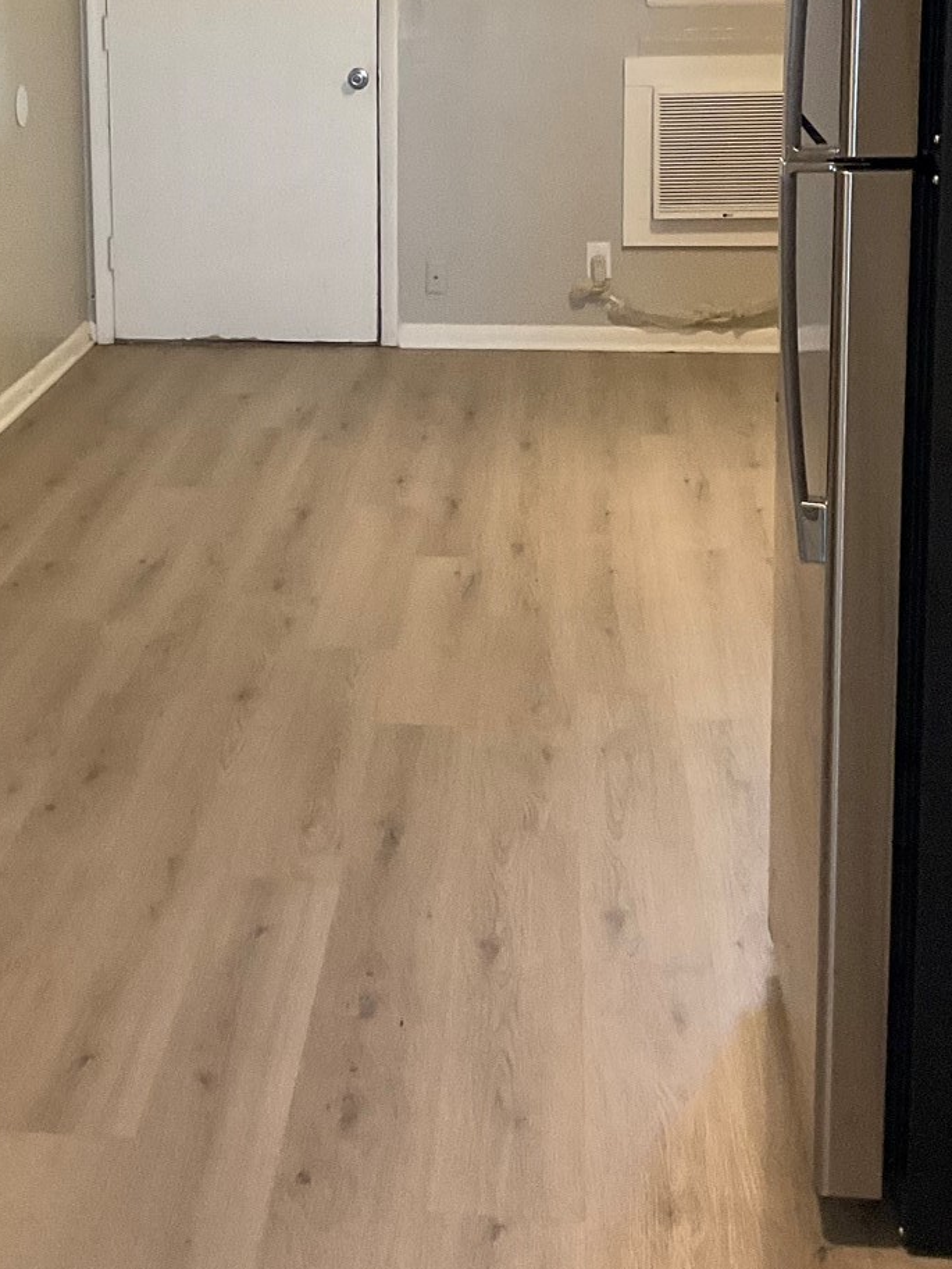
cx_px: 250
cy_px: 322
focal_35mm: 61
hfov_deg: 23.8
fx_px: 2236
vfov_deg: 31.1
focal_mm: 3
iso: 200
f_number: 1.8
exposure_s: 1/60
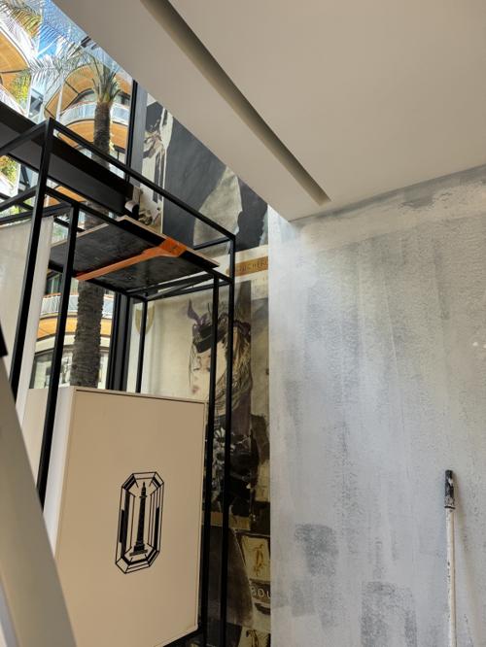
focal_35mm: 24
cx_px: 243
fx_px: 449
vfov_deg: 71.6
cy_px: 324
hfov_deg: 56.8
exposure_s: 1/121
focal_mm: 6.76
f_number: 1.78
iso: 80
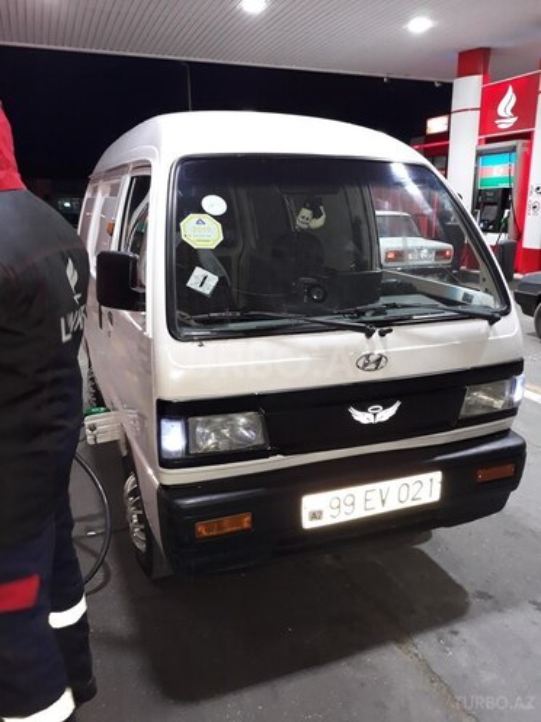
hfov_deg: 51.4
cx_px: 270
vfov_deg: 65.3
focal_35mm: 27
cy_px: 361
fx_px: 563
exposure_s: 1/25
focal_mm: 3.71
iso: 200
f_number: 1.7
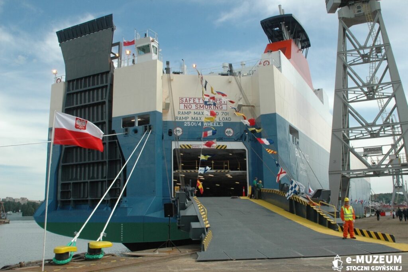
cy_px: 136
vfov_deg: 36.8
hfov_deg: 53.2
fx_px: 408
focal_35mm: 36
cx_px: 204
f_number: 14
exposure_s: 1/250
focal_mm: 24
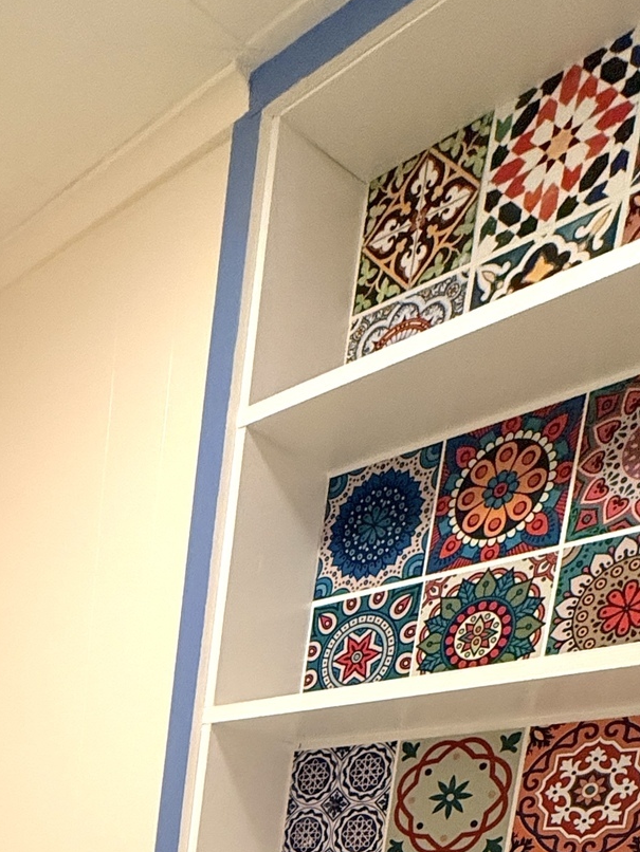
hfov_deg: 31.5
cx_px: -81
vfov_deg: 33.2
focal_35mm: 40
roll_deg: -3.0
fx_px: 986
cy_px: 1128
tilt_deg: -11.9
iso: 320
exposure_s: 1/120
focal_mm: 2.22
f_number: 2.2
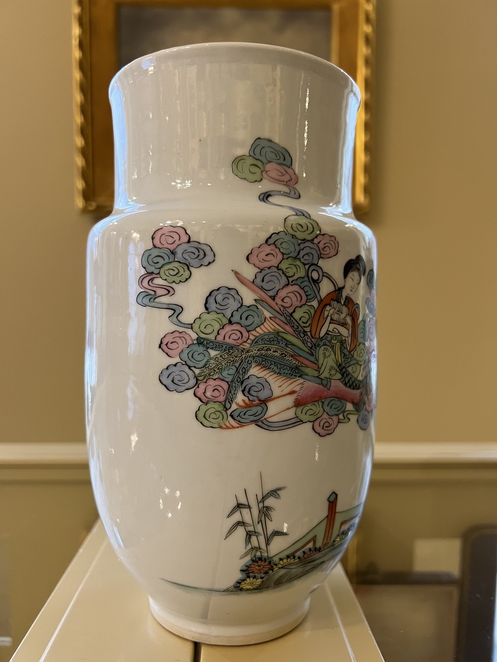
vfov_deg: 67.3
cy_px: 331
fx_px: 498
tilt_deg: -3.4
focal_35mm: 26
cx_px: 248
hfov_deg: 53.1
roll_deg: -0.7
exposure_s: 1/50
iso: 200
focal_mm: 5.7
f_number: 1.5
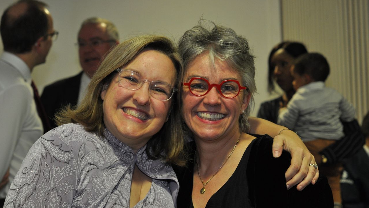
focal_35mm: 79
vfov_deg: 15.3
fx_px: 773
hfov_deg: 26.8
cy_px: 111
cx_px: 185
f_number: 4
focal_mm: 50
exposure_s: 1/60
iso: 800
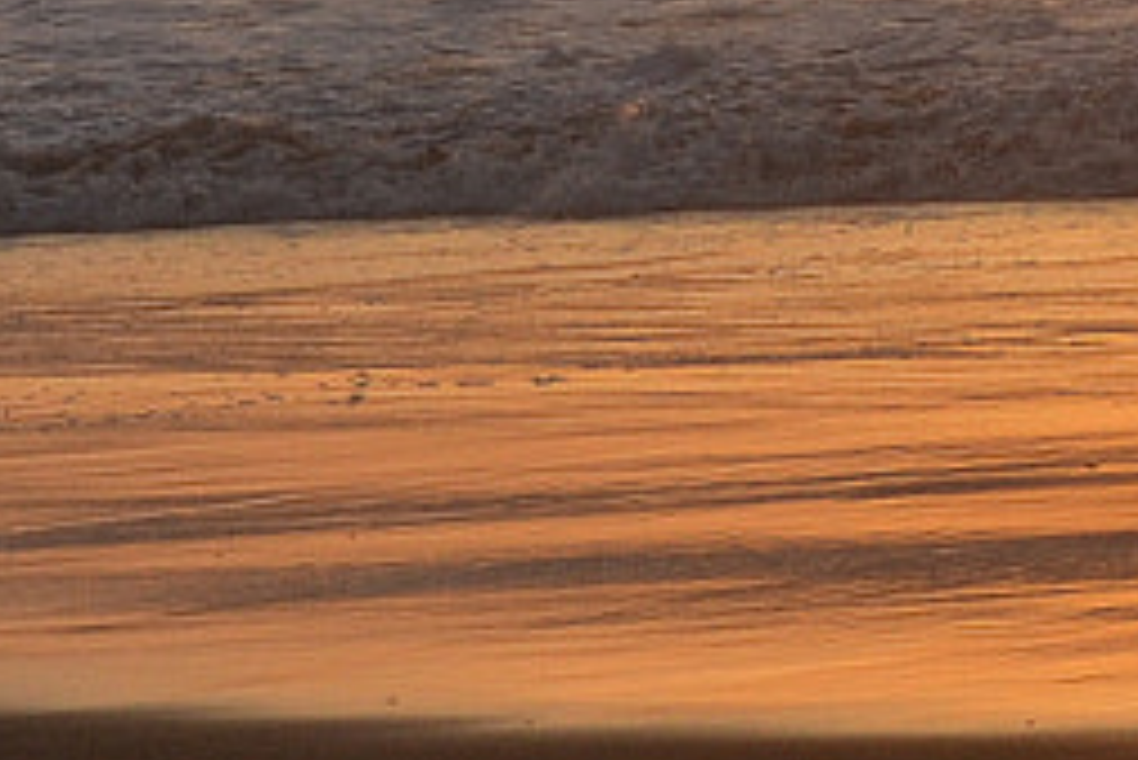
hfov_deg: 7.2
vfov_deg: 4.8
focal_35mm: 284
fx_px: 8982
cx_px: 567
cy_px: 454
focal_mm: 30
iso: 200
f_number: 8
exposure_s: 1/320
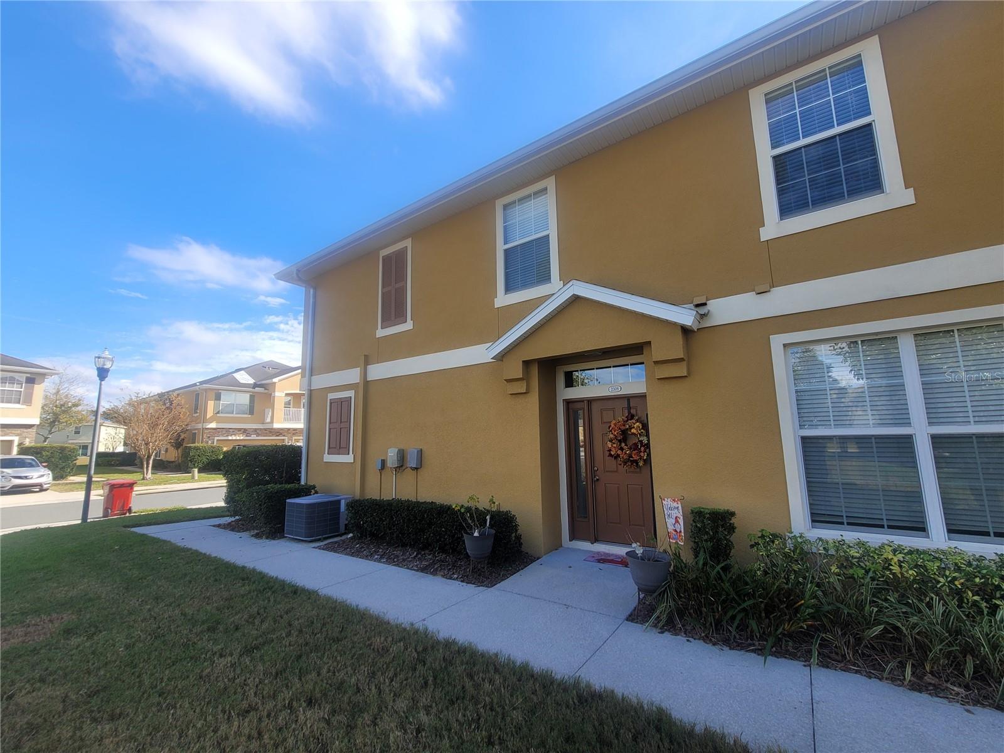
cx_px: 502
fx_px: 377
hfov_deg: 106.2
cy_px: 376
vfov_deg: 89.9
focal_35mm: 13
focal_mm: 2.2
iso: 50
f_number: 2.2
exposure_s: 1/914
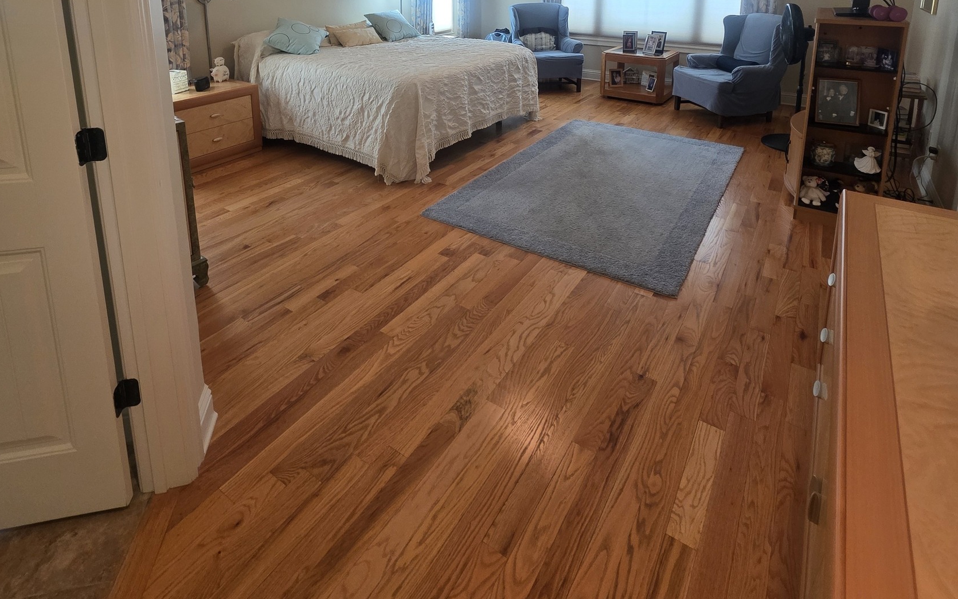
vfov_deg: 55.2
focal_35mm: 19
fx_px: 496
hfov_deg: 88.0
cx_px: 471
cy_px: 76
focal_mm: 2.2
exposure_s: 1/60
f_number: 1.9
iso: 250
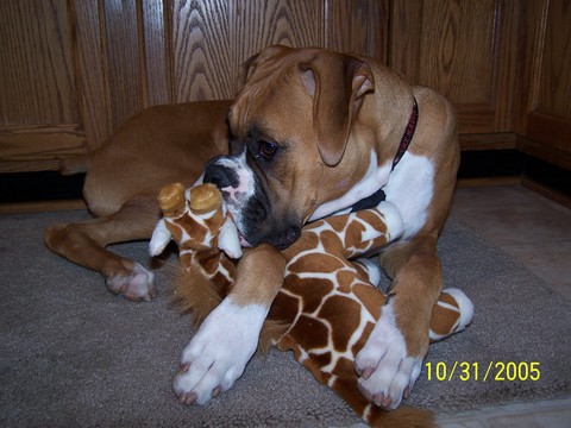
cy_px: 214
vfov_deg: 37.7
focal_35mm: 38
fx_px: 627
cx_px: 286
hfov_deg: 49.0
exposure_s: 1/60
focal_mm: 6.3
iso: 80
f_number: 2.8
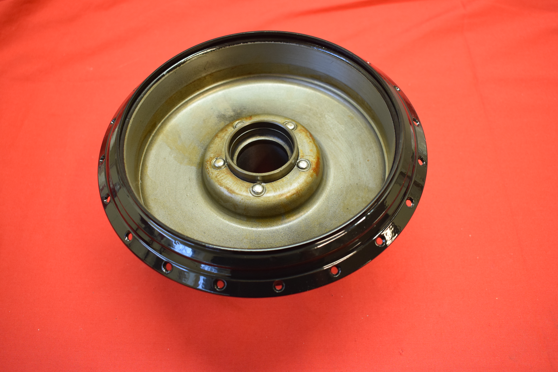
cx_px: 279
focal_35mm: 36
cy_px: 186
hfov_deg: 53.1
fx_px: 558
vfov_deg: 36.9
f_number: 5
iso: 1250
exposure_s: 1/60
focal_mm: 24
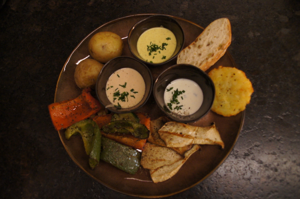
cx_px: 150
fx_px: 250
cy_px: 100
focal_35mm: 30
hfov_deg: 62.0
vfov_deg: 43.5
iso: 1600
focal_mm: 20
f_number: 3.5
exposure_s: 1/60
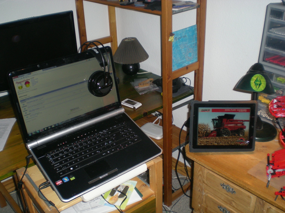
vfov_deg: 37.7
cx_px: 142
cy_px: 106
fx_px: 313
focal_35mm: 38
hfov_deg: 49.0
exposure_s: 1/60
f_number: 3.1
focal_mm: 6.3
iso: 100
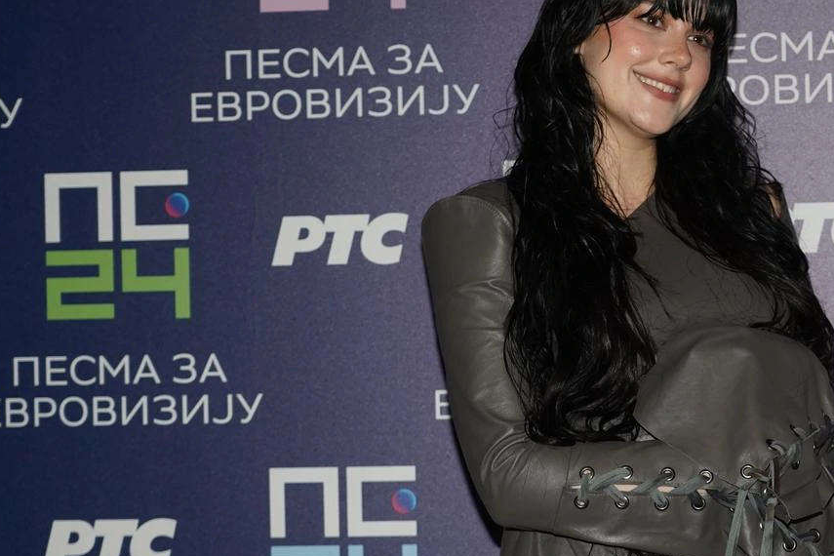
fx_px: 2687
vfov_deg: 11.8
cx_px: 656
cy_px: 317
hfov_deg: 17.5
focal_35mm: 116
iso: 800
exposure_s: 1/250
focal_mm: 62
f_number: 4
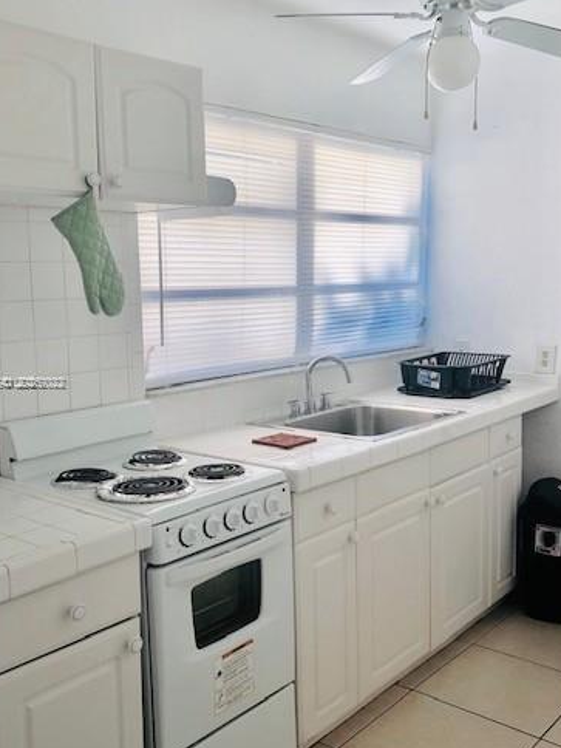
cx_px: 258
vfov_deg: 50.1
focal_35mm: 37
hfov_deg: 38.6
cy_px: 383
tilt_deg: -7.5
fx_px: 800
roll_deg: +2.0
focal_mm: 4
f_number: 1.8
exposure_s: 1/120
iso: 25
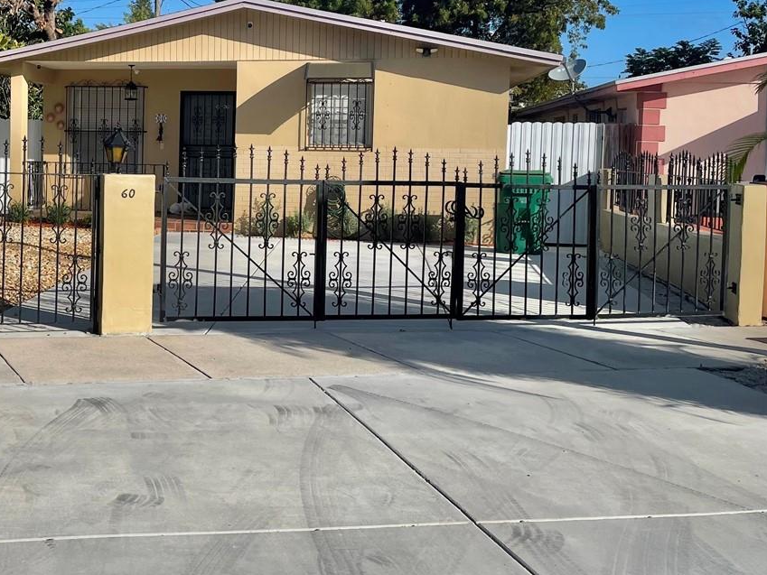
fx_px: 1086
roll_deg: +0.2
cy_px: 209
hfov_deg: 36.9
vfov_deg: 29.5
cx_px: 107
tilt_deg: -7.5
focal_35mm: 49
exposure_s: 1/5291
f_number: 1.6
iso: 32
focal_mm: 4.2
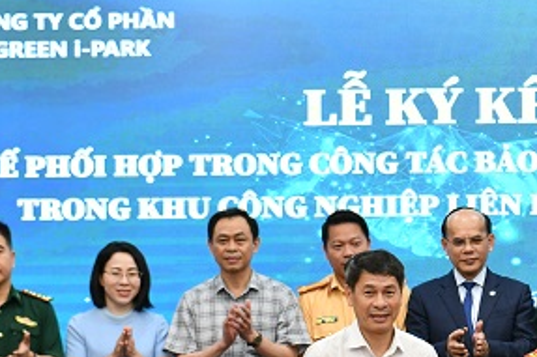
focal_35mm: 187
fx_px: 2788
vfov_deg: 7.3
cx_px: 490
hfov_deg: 10.9
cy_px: 302
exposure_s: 1/100
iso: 1250
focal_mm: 56
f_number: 5
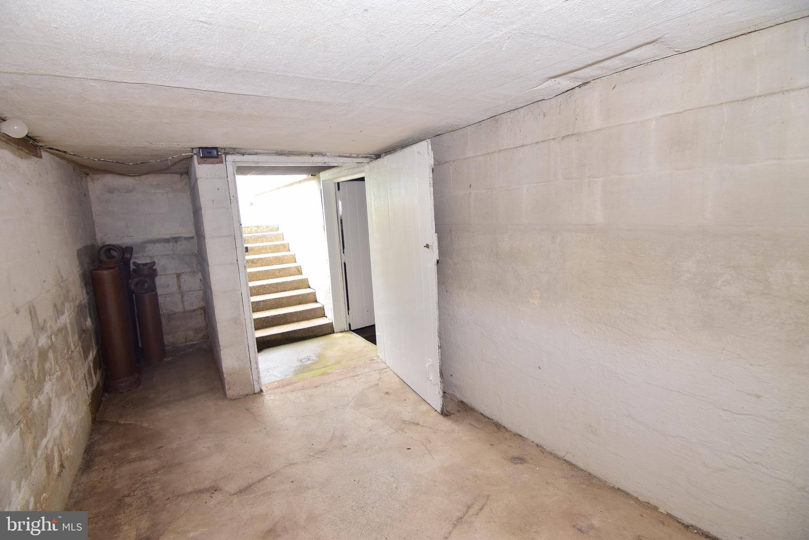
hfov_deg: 94.9
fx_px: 371
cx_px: 404
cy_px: 270
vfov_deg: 72.2
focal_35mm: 16
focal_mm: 11
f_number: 5.6
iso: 360
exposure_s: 1/60
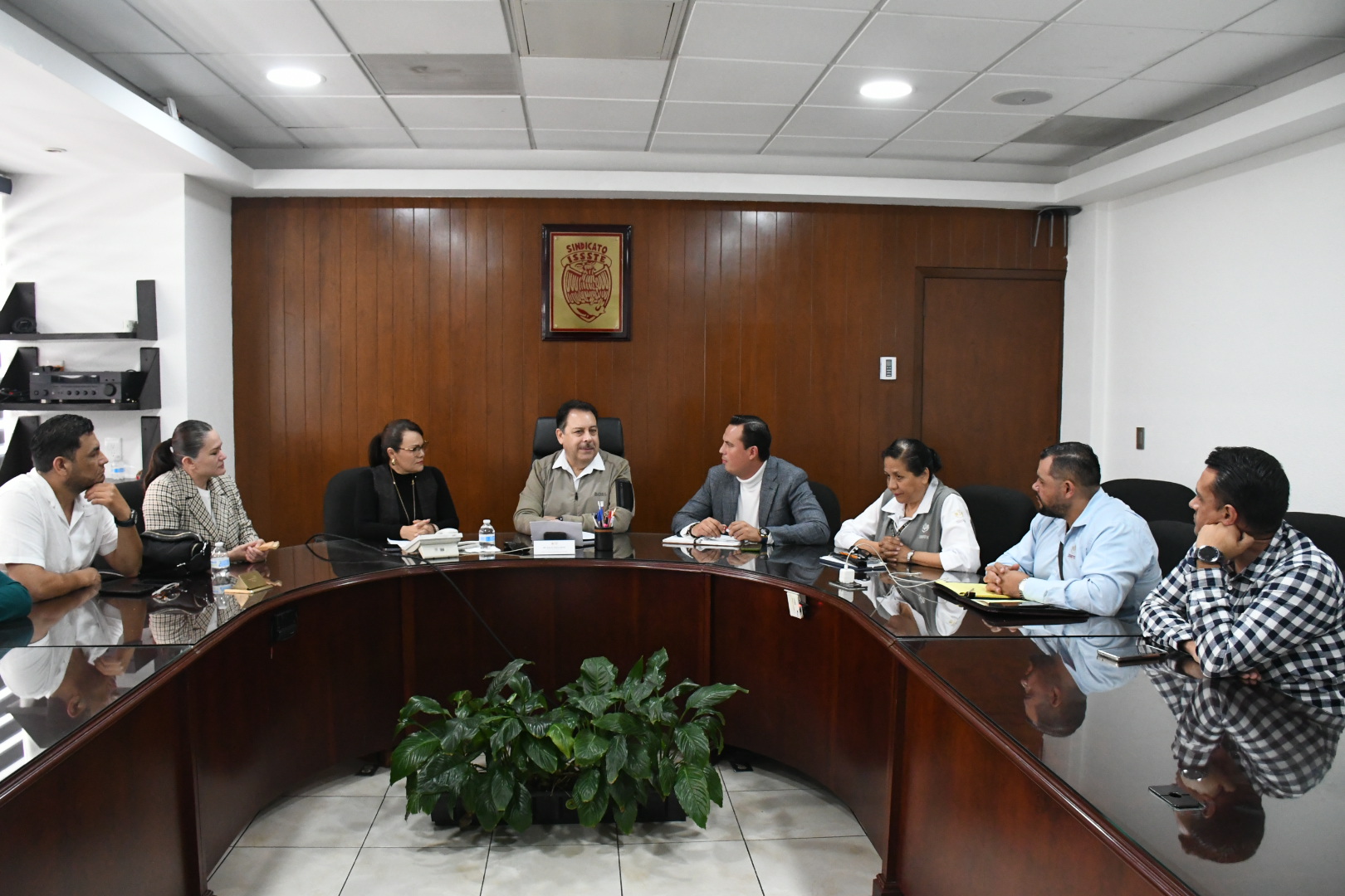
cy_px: 448
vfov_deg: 47.9
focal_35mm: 27
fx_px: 1009
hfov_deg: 67.4
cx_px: 672
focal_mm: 18
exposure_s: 1/125
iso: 4000
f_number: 5.6
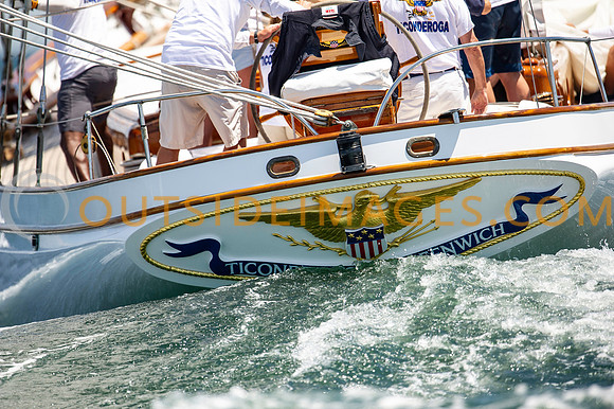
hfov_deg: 3.4
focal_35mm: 600
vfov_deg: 2.3
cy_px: 204
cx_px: 307
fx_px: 10227
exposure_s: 1/2500
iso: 400
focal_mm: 600
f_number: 5
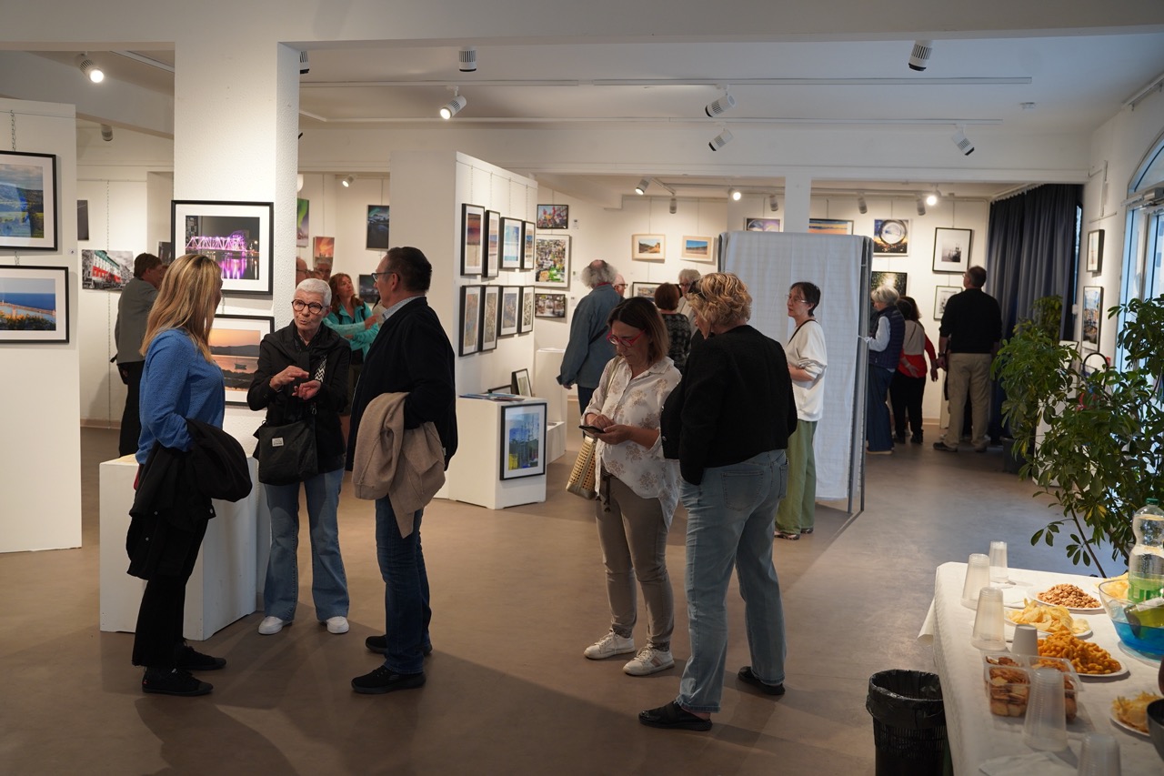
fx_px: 1161
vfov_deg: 37.0
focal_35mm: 36
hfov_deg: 53.3
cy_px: 388
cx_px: 582
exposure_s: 1/160
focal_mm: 35.9
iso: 500
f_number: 4
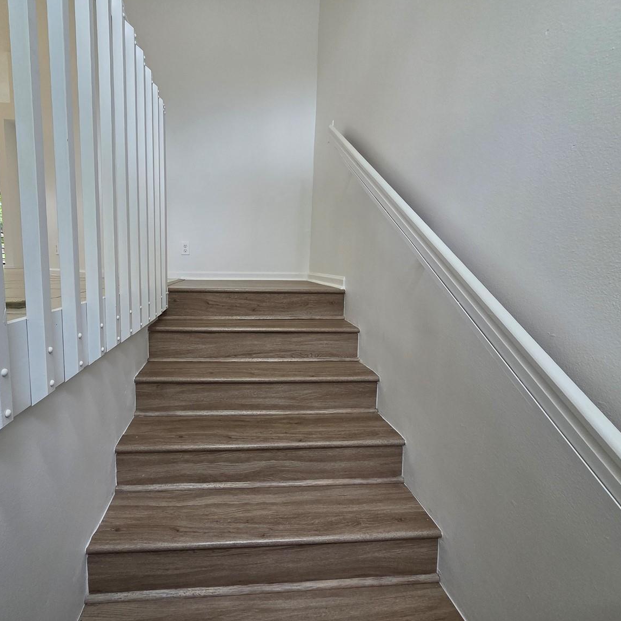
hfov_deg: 86.6
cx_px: 257
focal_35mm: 16
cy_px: 310
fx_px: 325
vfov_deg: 87.4
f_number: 2.2
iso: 250
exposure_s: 1/120
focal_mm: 2.2
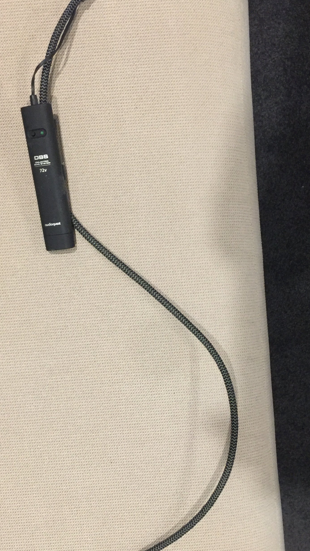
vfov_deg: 48.3
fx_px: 614
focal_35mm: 42
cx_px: 163
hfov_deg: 28.3
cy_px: 304
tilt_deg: -86.5
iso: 160
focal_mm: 4.15
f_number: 2.2
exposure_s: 1/17
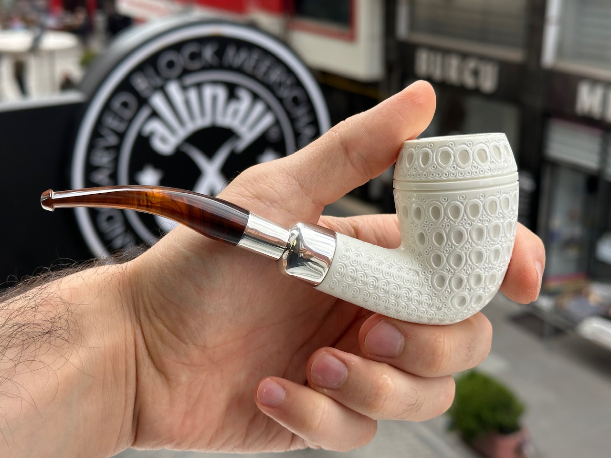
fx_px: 847
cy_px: 229
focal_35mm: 48
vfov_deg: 30.3
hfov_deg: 39.7
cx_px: 306
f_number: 1.78
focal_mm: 6.86
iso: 64
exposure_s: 1/1062
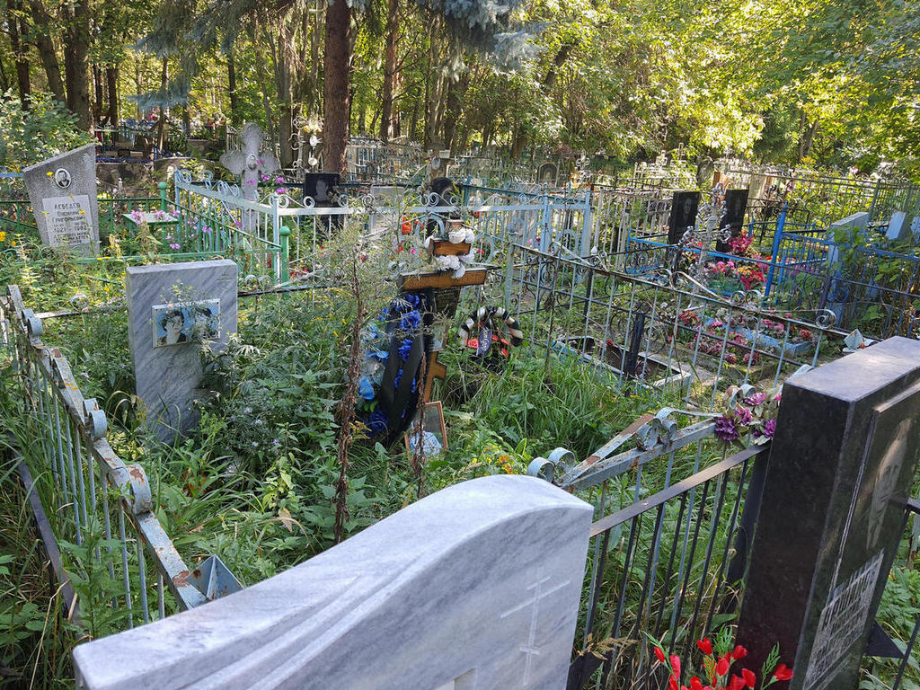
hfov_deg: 67.3
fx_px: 691
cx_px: 460
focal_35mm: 26
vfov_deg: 53.1
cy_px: 345
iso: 50
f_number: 1.7
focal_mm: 4.32
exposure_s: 1/129
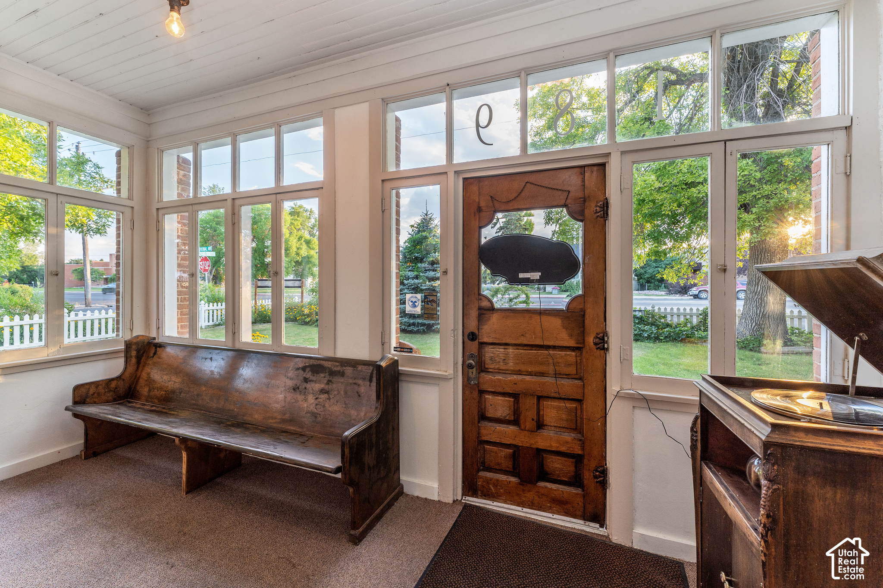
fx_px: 343
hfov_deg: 104.3
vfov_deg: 81.2
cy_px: 294
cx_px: 442
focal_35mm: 14
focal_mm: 14
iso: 320
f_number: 8
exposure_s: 1/30
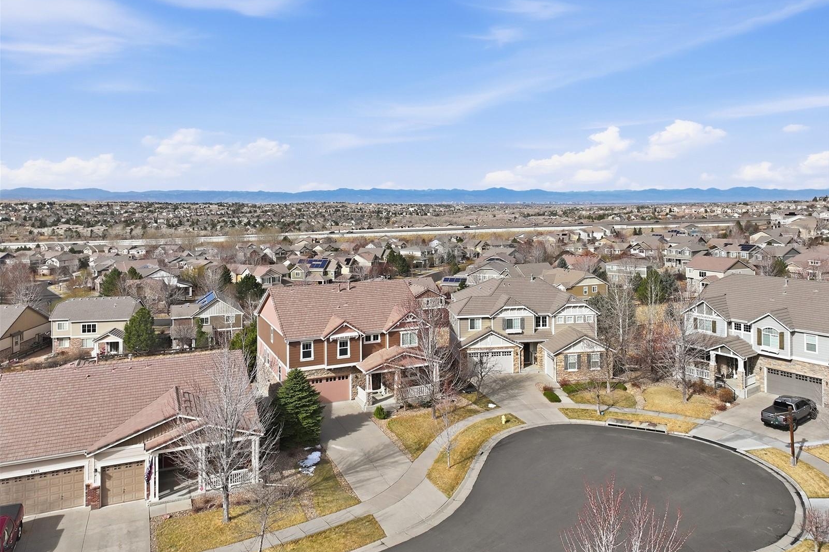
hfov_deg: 71.5
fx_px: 576
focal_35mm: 25
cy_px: 263
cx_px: 415
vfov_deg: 51.2
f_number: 2.8
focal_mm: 12.3
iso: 120
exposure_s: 1/2500
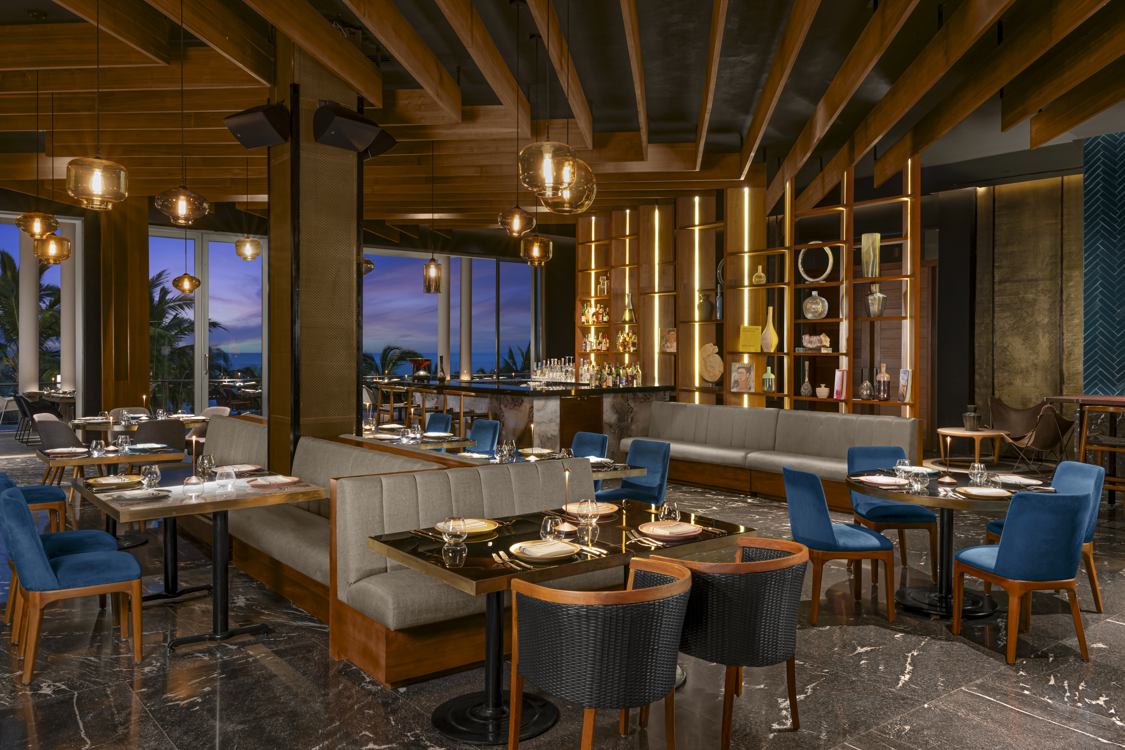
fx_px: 844
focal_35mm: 27
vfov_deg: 47.9
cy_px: 375
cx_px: 562
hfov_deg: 67.4
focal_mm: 27
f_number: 11
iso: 100
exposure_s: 10
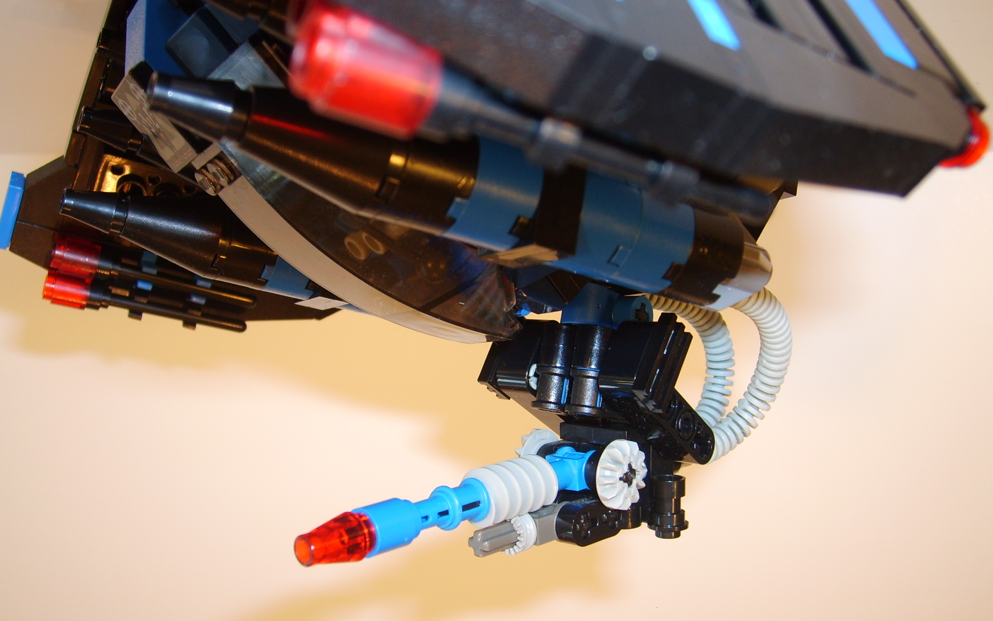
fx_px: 1028
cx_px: 485
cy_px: 355
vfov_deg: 33.5
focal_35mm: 38
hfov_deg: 51.5
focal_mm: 5.8
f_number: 2.8
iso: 63
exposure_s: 1/30
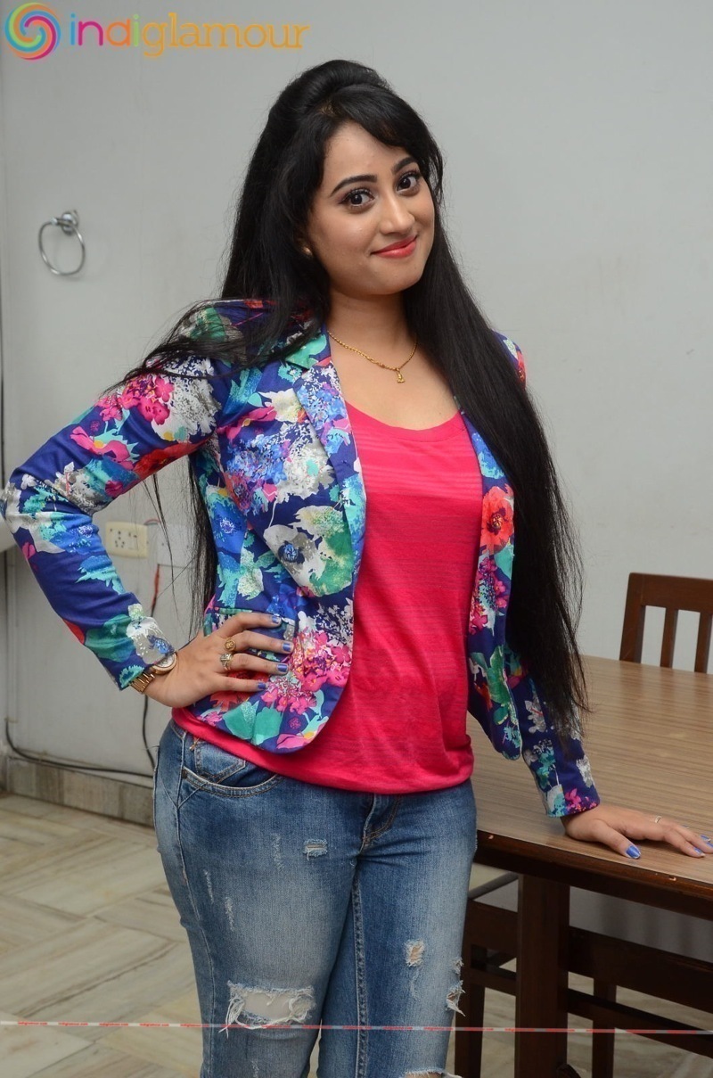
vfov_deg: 33.5
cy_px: 539
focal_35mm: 60
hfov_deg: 22.5
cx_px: 356
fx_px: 1792
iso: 1000
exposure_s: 1/125
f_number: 8
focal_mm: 40
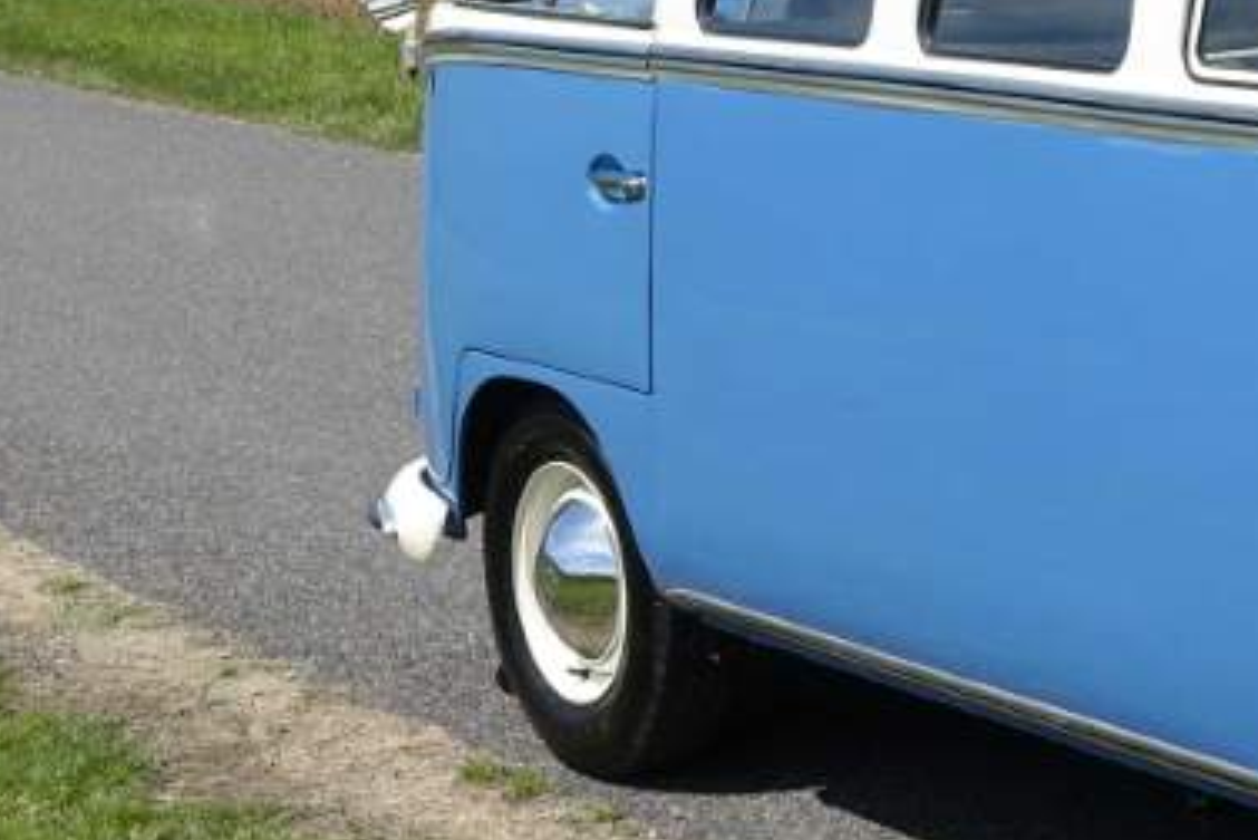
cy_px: 124
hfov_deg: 18.9
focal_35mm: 101
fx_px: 3531
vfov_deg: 13.5
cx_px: 1576
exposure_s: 1/800
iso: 125
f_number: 5.6
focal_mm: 12.06
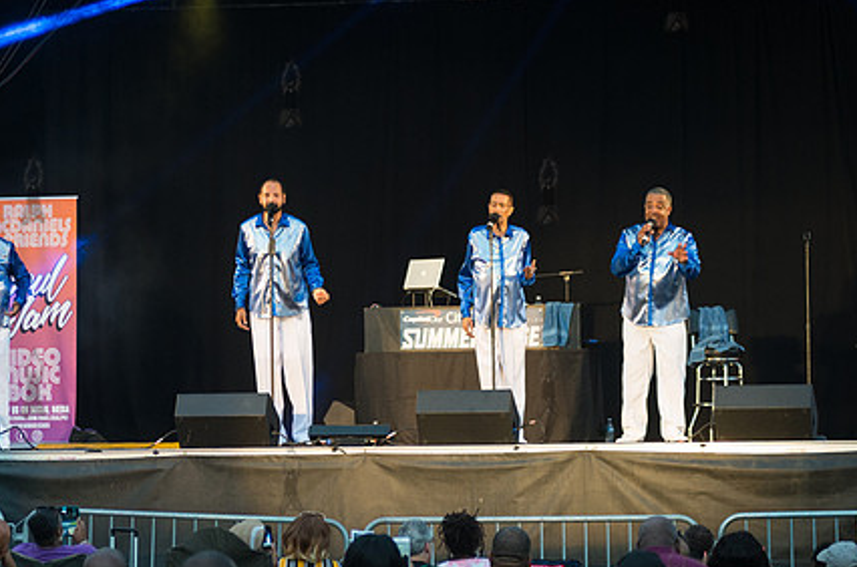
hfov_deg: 13.5
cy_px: 297
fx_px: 3610
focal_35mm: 152
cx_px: 299
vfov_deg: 9.0
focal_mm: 92
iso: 1250
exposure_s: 1/250
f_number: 3.5
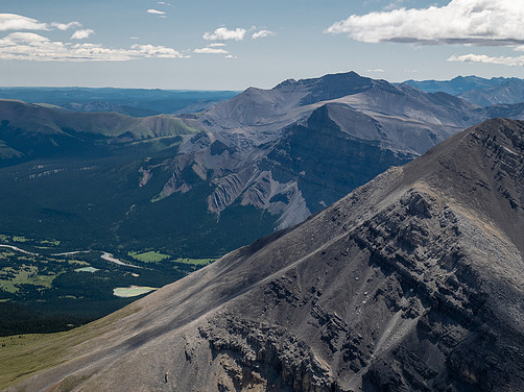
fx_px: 1120
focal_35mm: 74
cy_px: 205
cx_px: 234
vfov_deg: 19.9
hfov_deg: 26.3
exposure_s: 1/200
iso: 200
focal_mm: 32
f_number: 8
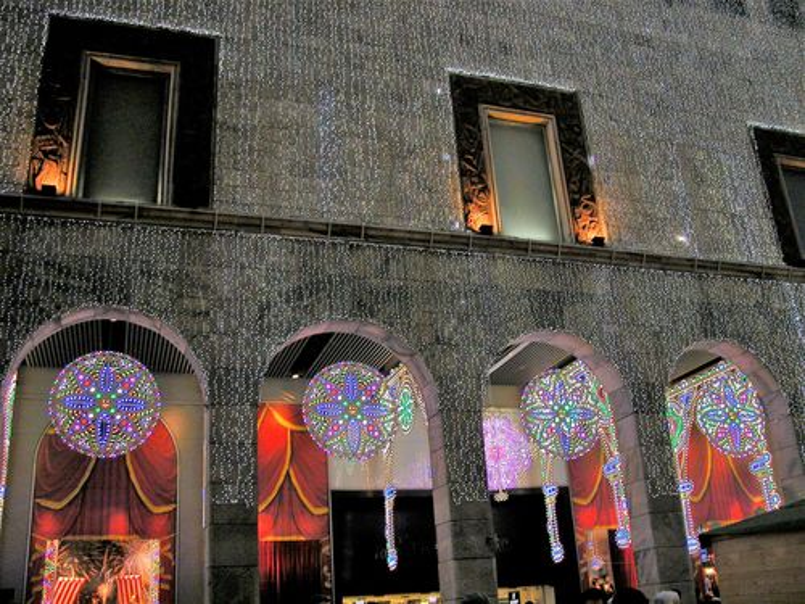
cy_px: 302
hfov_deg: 52.6
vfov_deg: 40.7
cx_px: 402
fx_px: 814
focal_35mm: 35
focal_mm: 8.9
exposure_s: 1/60
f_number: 2.8
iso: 200
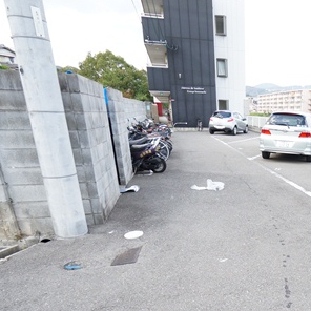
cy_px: 239
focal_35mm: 31
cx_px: 278
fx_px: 315
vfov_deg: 50.1
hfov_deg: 47.4
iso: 100
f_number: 5.6
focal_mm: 10
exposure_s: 1/80
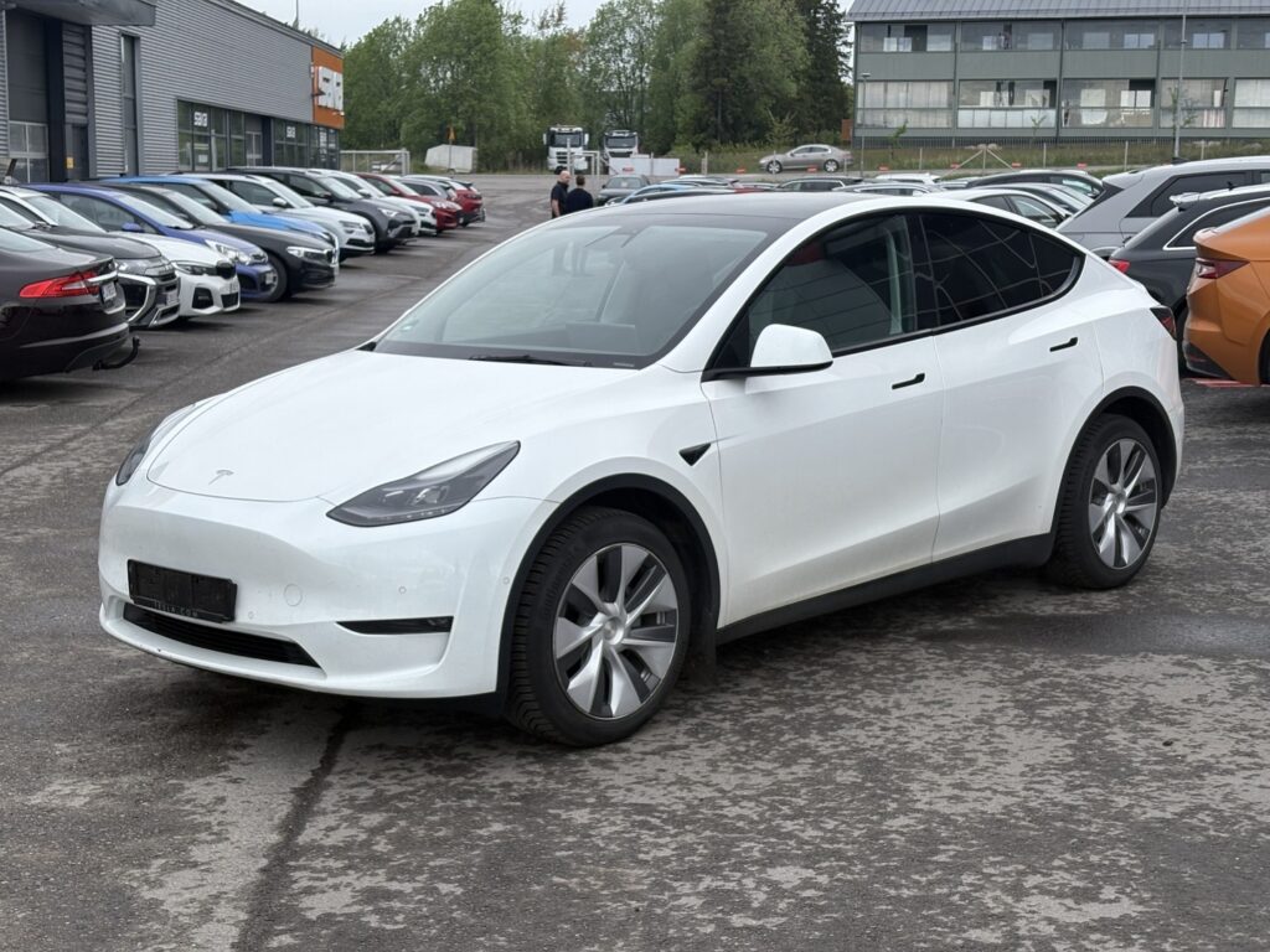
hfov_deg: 36.8
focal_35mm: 52
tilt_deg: -7.9
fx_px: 1908
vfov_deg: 28.0
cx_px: 635
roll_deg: -0.1
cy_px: 476
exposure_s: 1/1848
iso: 40
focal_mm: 5.96
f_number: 1.6
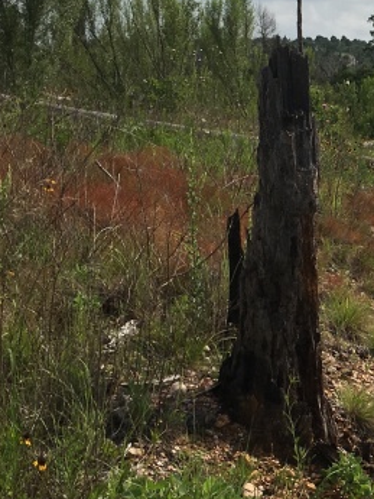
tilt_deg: -7.6
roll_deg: +1.1
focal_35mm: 86
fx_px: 1238
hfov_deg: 15.7
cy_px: 239
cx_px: 569
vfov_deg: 22.7
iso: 25
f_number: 2.2
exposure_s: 1/3077
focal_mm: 4.15
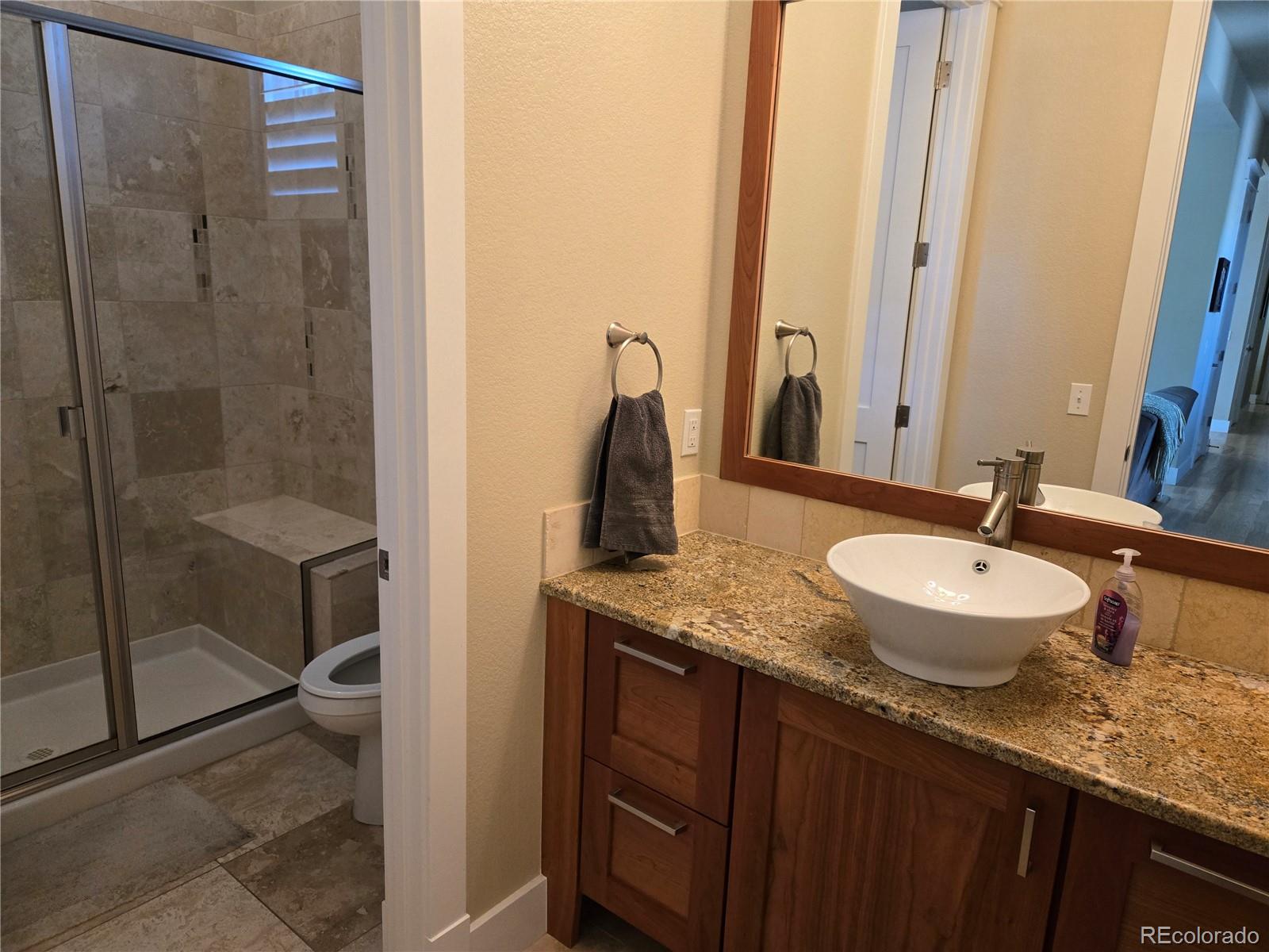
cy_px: 476
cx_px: 634
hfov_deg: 73.9
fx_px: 843
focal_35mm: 23
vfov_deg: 58.9
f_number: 1.8
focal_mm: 5.4
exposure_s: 1/120
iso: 500
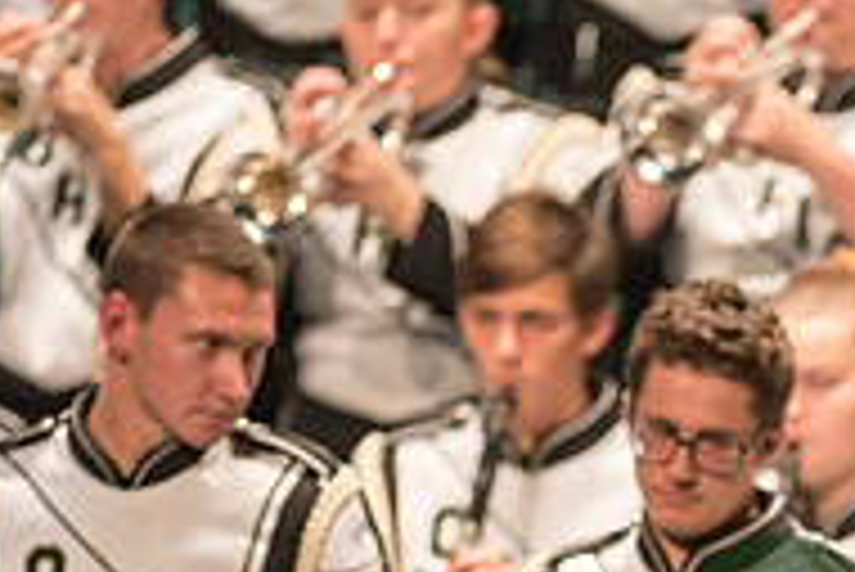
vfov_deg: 1.5
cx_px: 1035
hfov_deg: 2.2
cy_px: 750
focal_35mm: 916
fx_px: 21771
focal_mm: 300
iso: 4000
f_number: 2.8
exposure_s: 1/500
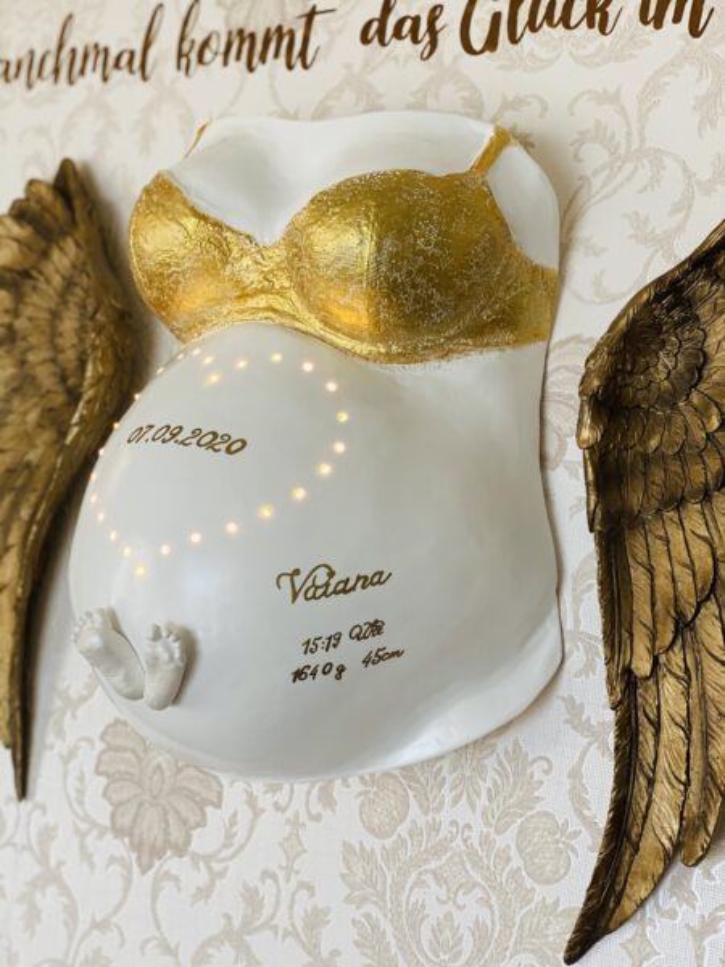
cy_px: 484
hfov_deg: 28.0
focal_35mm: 52
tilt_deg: -11.0
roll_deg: +0.8
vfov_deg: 36.8
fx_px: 1452
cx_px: 362
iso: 100
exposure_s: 1/122
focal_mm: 6
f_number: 2
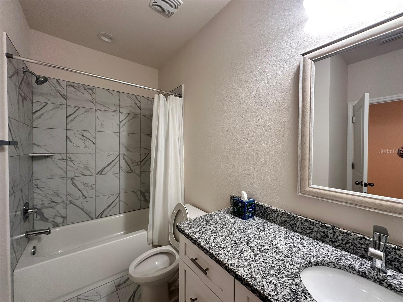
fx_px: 163
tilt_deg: -0.6
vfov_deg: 85.7
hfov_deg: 102.1
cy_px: 151
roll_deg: -0.5
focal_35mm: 14
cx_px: 202
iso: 250
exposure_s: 1/120
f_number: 2.2
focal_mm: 2.22
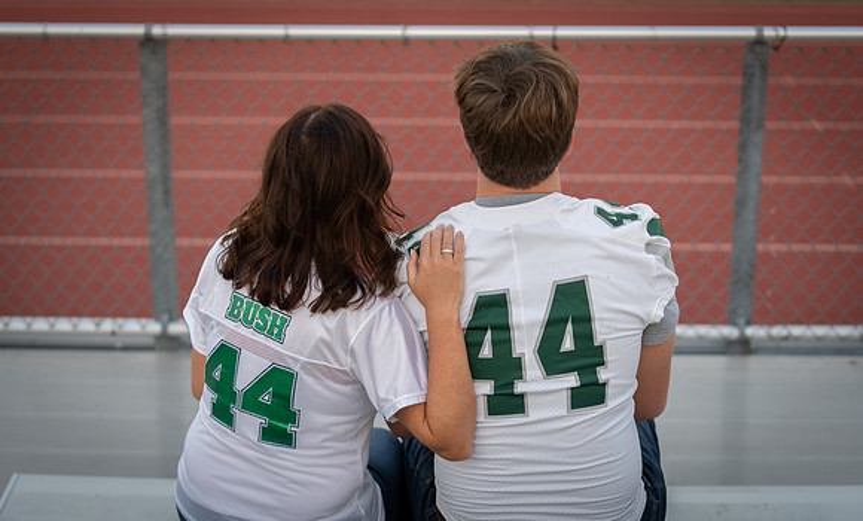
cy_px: 317
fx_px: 1893
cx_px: 417
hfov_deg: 25.7
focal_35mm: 81
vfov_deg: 15.7
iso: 640
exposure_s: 1/320
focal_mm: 70
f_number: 2.8
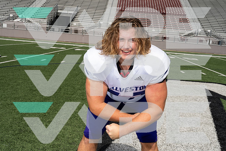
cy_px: 76
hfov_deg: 45.4
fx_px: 270
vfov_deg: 31.2
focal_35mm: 43
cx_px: 113
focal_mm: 43
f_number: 11
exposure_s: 1/250
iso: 100
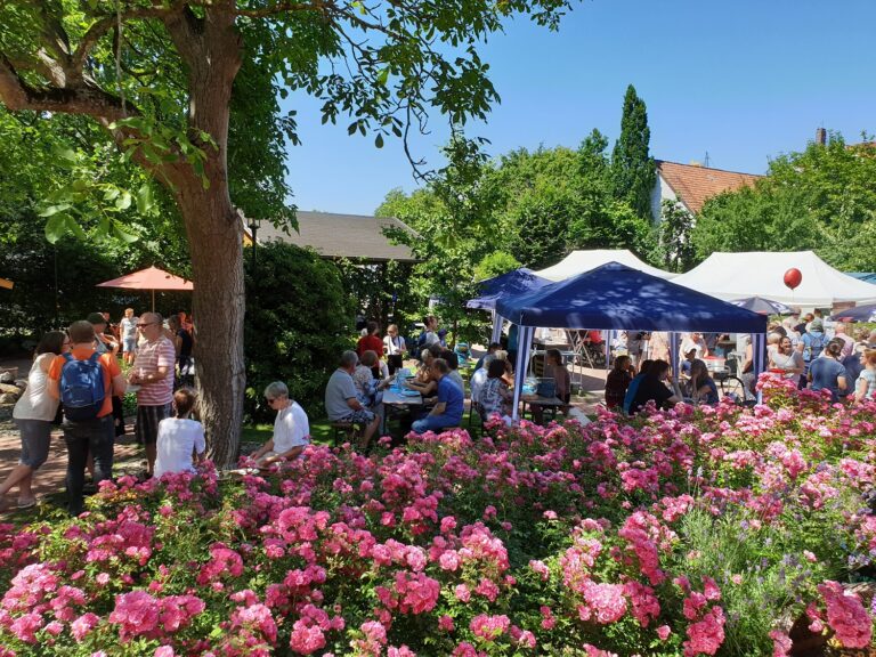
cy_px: 328
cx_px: 438
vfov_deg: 53.1
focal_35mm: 26
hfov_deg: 67.3
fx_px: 658
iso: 50
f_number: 2.4
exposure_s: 1/732
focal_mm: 4.3
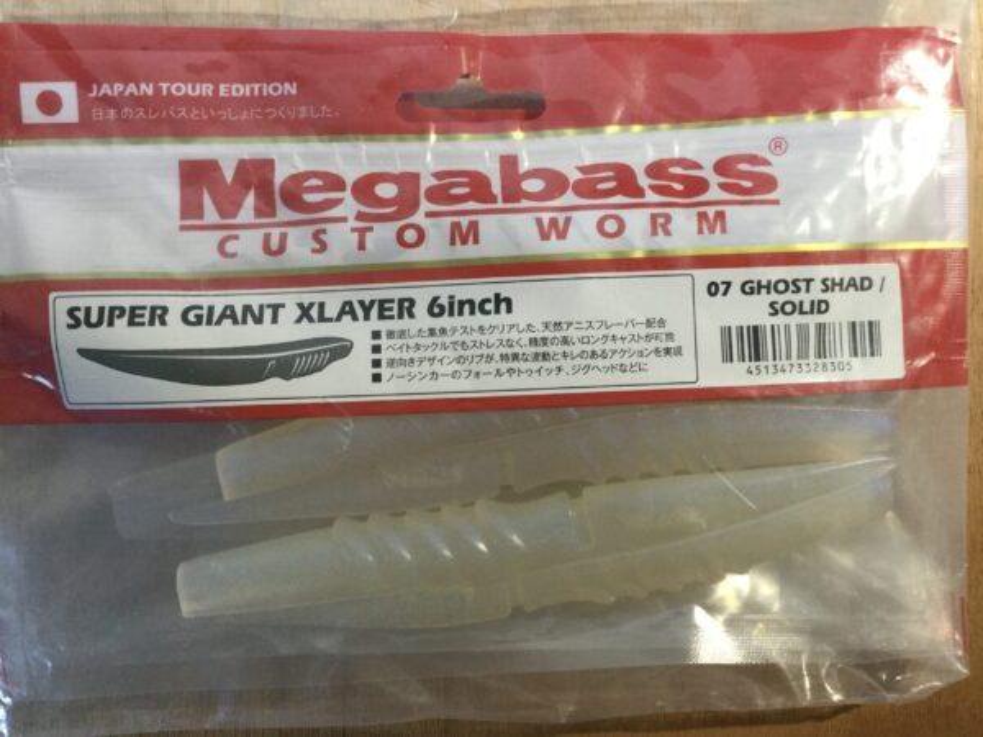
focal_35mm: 31
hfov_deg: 58.4
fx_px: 880
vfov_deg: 45.4
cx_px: 492
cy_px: 368
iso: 50
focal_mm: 3.3
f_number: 2.4
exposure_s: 1/33
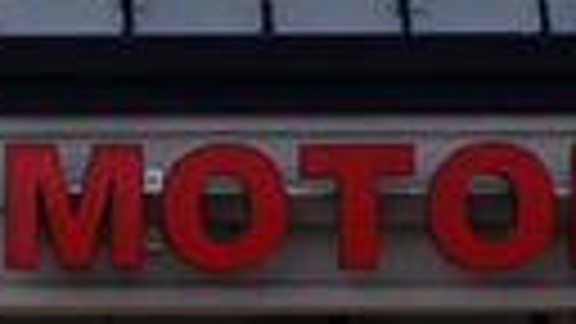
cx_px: 40
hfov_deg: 8.6
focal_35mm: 251
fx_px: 3834
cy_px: 832
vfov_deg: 4.7
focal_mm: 32
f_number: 11
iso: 220
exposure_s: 1/500
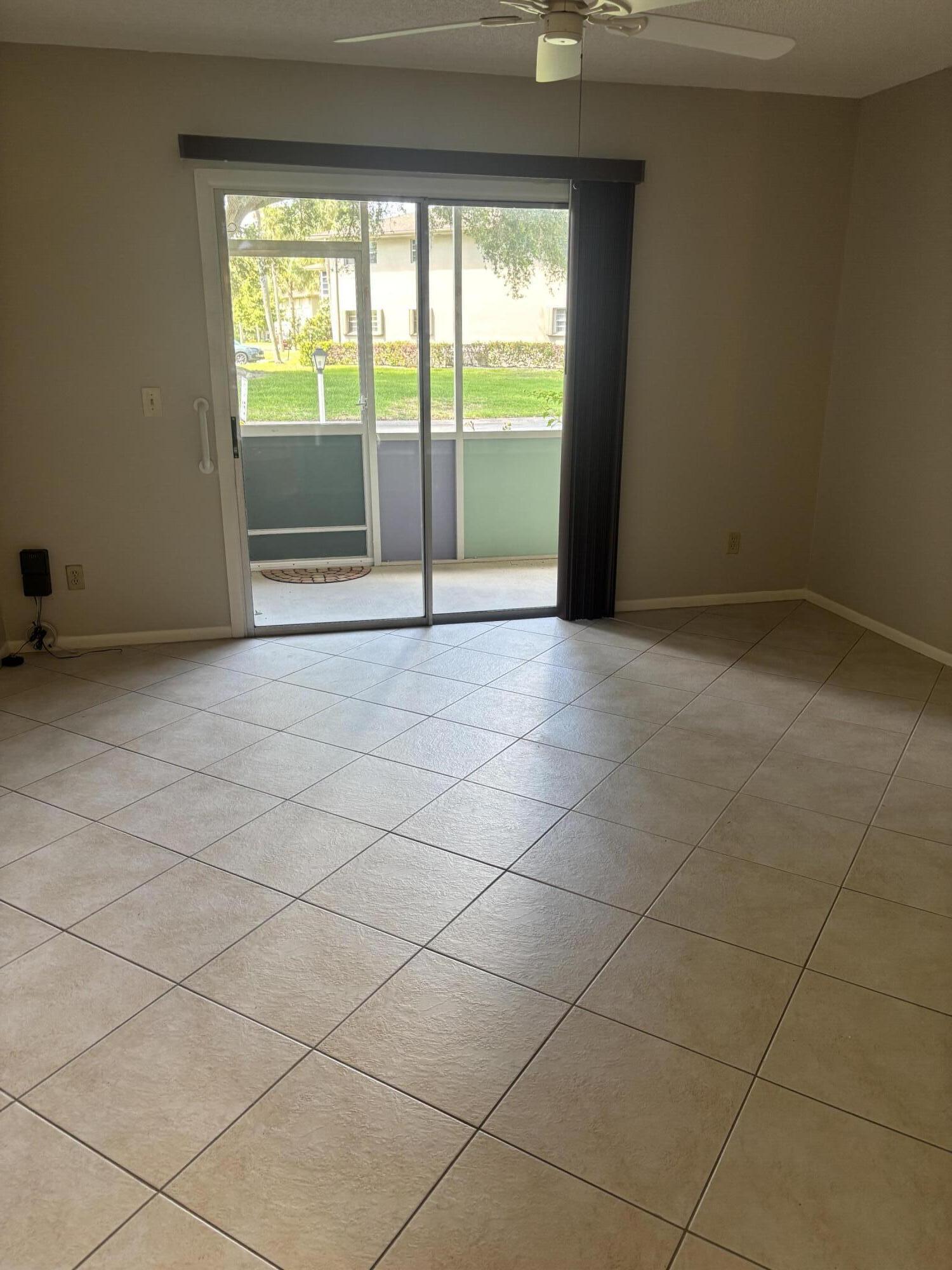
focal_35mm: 26
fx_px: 953
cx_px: 476
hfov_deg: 53.1
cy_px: 635
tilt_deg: -17.0
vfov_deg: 67.3
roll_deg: -0.8
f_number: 1.6
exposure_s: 1/60
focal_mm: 5.96
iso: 100
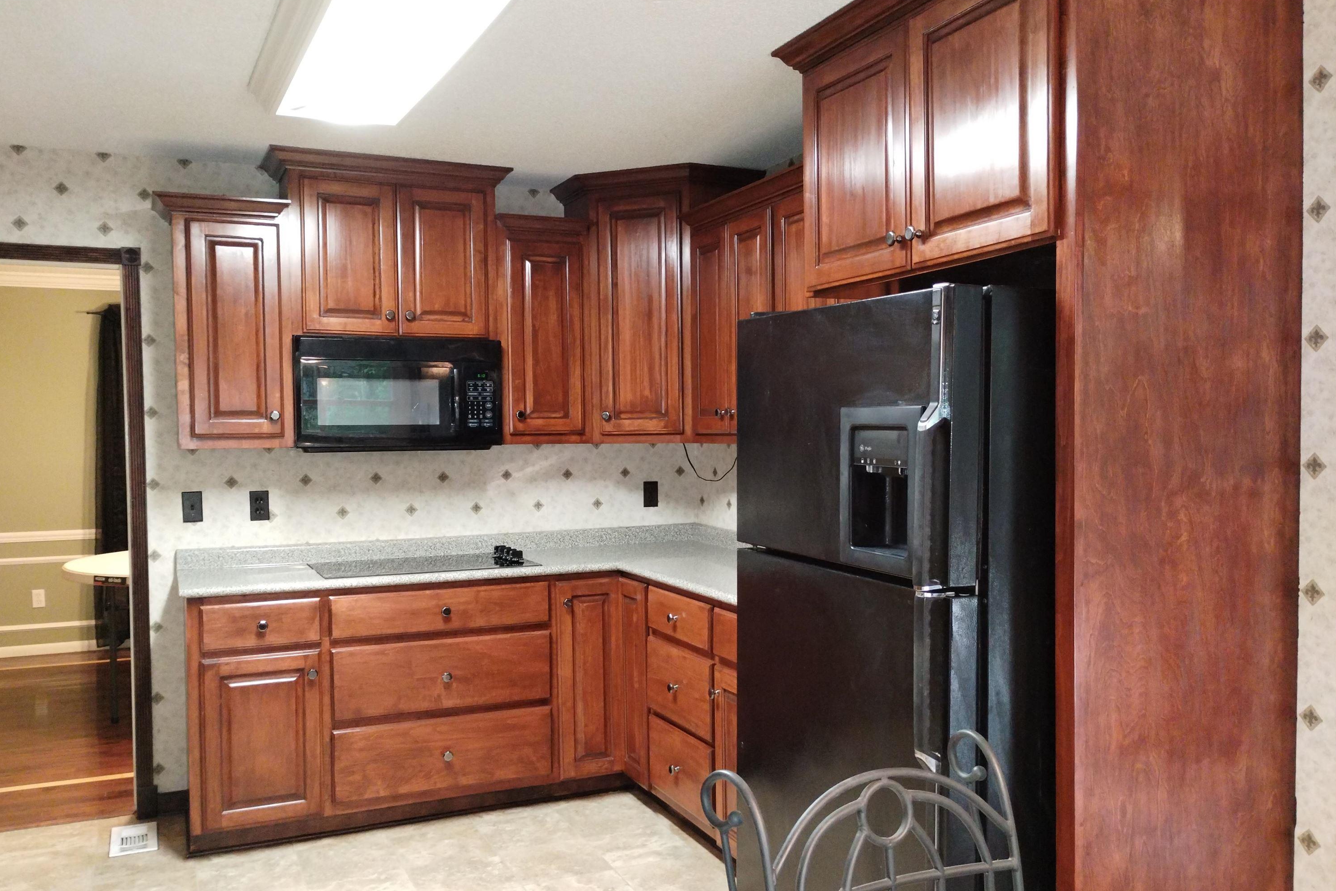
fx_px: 1113
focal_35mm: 30
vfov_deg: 43.6
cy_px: 468
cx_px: 664
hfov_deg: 61.9
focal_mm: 4.27
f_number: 1.8
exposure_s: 1/20
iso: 1722
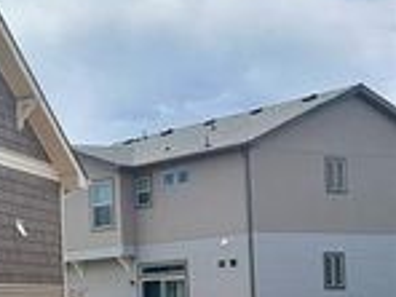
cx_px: -270
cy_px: 296
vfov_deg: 16.4
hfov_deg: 18.5
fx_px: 1007
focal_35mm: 88
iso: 50
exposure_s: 1/6993
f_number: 1.5
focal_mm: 5.7
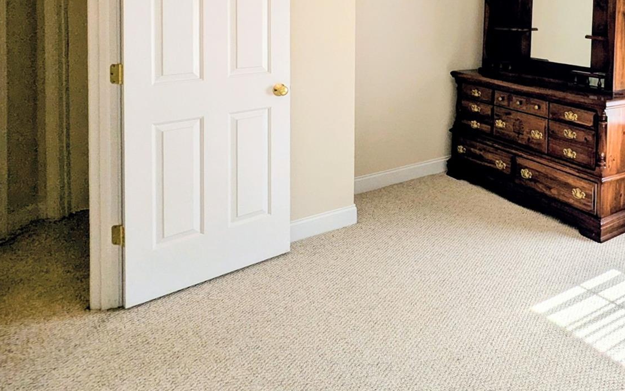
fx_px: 528
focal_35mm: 31
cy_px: 7
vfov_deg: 36.8
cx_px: 537
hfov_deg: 54.9
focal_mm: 2.35
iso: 81
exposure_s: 1/613
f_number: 2.2
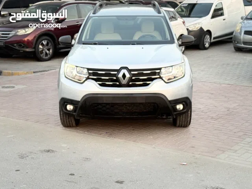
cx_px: 126
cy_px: 94
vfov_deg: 30.3
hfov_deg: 39.7
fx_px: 349
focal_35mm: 48
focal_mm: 6.76
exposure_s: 1/225
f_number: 1.78
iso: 125
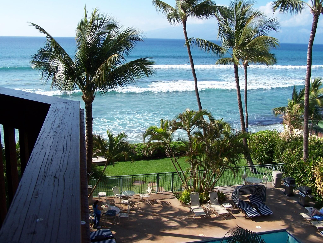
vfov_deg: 37.7
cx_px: 162
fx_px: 355
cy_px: 122
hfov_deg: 49.0
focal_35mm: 38
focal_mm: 6.3
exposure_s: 1/500
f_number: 4
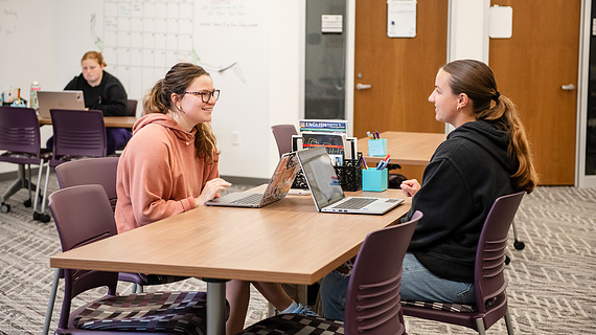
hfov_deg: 32.8
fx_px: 1011
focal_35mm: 64
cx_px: 300
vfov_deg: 18.8
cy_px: 135
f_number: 3.2
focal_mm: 60
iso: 1000
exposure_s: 1/200
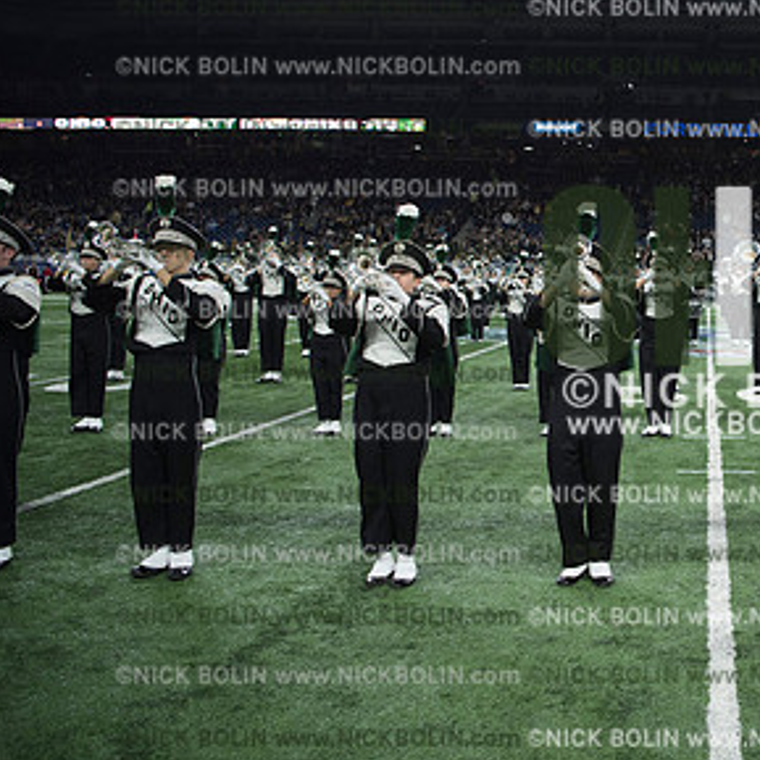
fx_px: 1018
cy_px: 312
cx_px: 728
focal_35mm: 41
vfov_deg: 40.8
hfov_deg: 37.3
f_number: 2.8
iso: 1250
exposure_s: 1/1250
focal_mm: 24
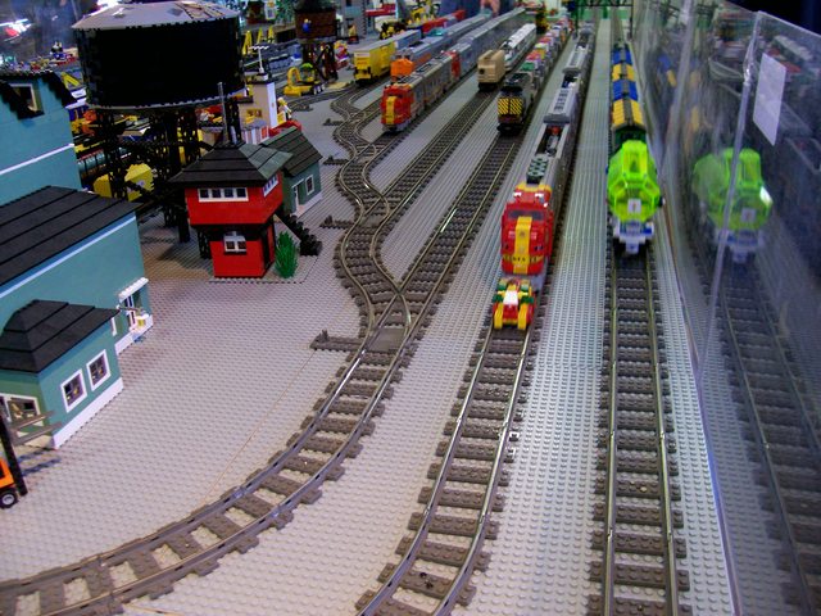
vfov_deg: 41.8
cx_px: 410
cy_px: 308
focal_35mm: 34
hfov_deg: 54.0
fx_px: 806
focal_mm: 5.6
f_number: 2.7
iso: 160
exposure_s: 1/29.4
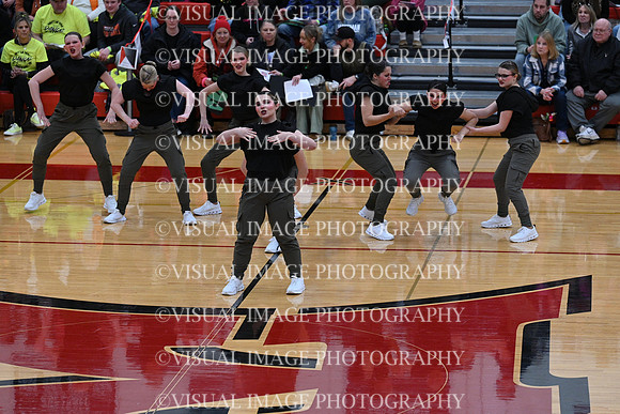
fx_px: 2670
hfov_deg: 13.2
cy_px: 207
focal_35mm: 155
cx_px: 310
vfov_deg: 8.9
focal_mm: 155
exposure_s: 1/400
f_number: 4
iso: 4000
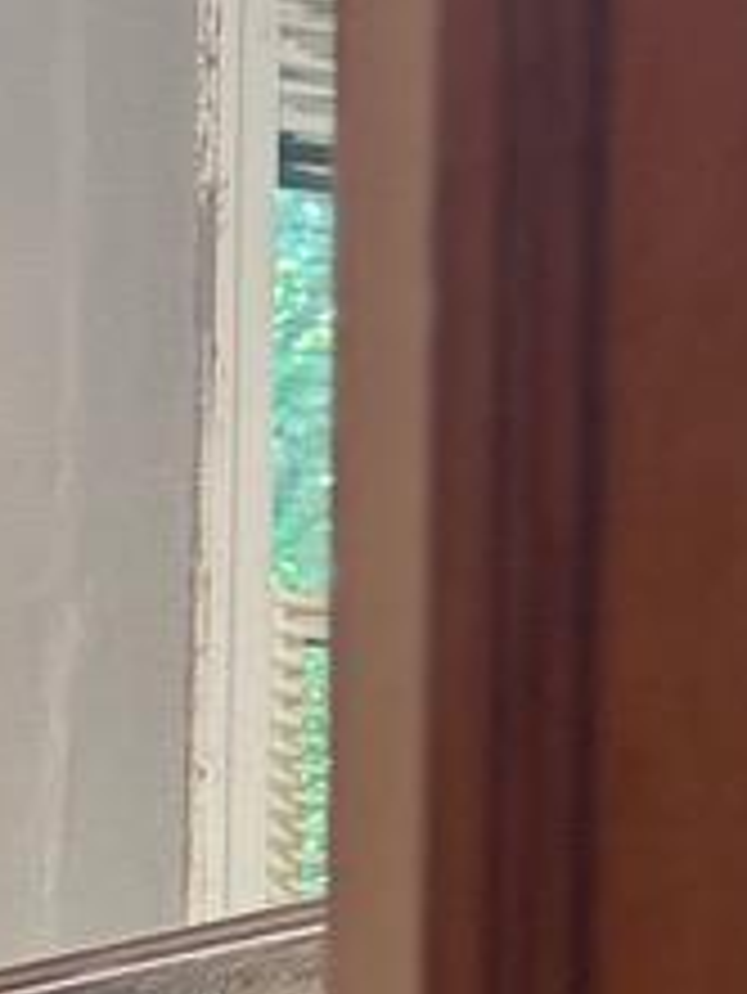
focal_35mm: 167
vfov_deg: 10.8
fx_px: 4800
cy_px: 2006
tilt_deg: -4.2
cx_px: -1498
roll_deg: +0.2
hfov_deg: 7.7
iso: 200
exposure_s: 1/45
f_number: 1.78
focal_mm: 6.76
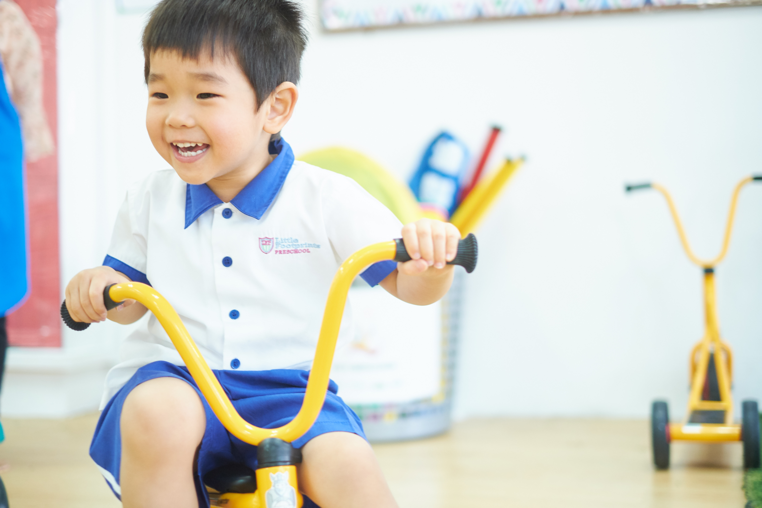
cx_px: 381
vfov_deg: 25.5
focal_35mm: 53
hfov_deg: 37.5
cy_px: 254
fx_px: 1122
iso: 800
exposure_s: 1/200
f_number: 1.4
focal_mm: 35
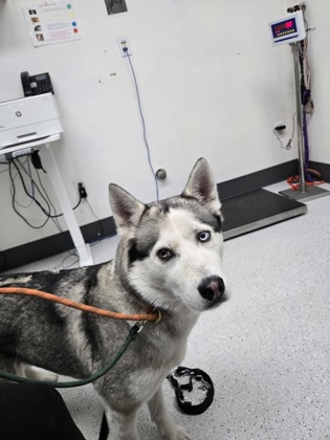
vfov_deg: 73.9
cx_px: 165
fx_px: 292
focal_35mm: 23
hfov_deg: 58.9
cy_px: 220
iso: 250
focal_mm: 5.4
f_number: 1.8
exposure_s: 1/120
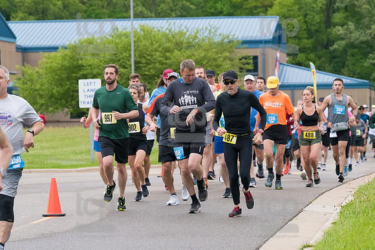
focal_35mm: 217
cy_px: 125
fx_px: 2259
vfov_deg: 6.3
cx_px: 188
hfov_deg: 9.5
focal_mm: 145
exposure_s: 1/1250
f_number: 5.6
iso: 2000
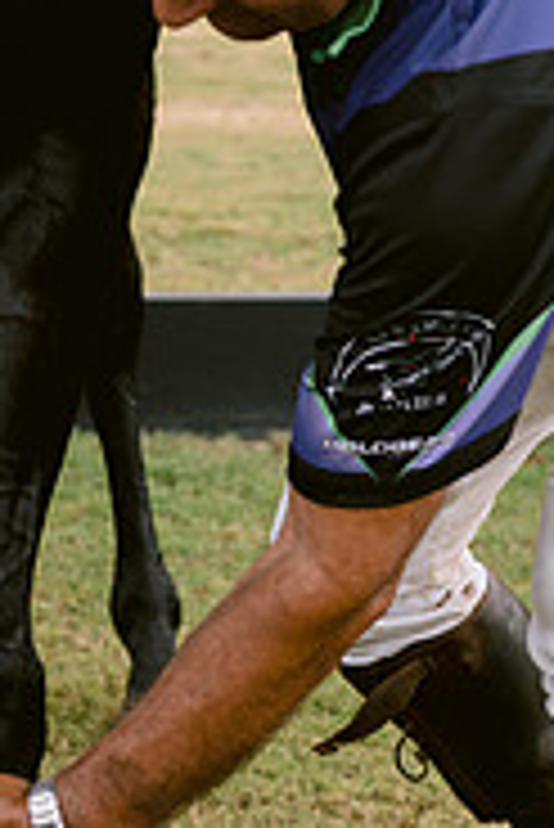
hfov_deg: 11.2
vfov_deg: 16.5
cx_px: 18
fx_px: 2811
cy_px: 770
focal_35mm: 122
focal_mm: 50
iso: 200
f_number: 4
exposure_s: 1/1600
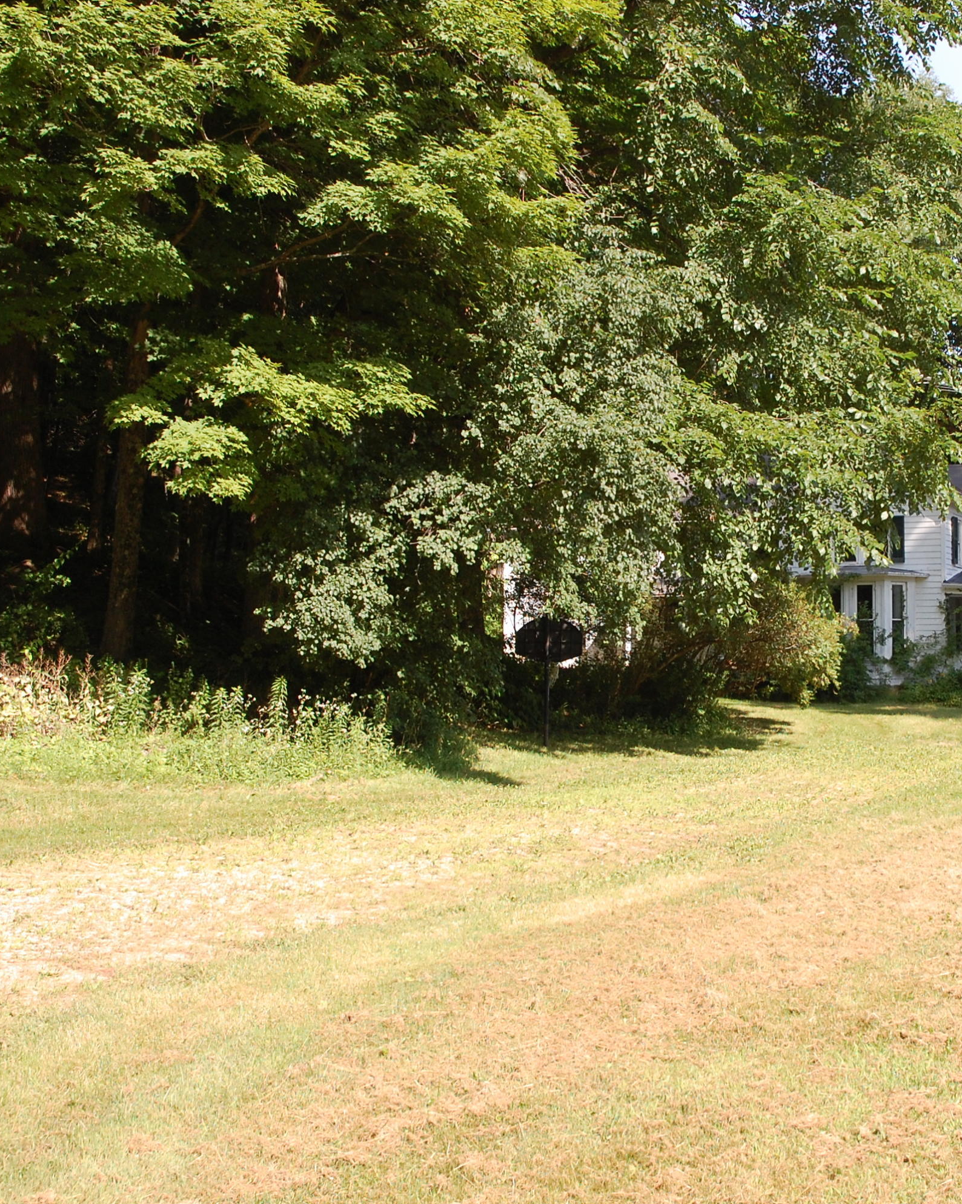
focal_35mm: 51
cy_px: 603
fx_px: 1816
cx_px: 738
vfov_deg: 36.7
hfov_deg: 29.2
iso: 400
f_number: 10
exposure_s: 1/200
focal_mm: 24
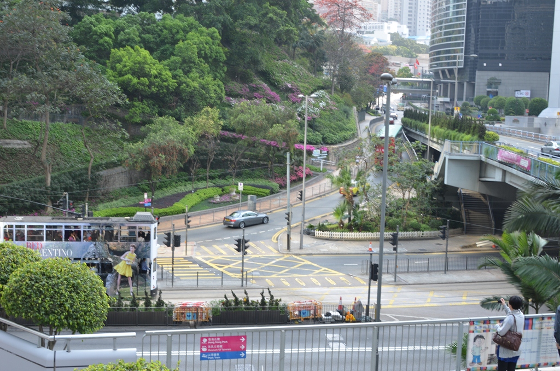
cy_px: 186
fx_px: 745
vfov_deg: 27.9
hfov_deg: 41.2
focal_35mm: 48
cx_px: 280
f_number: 5.6
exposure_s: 1/125
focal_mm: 32
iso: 200
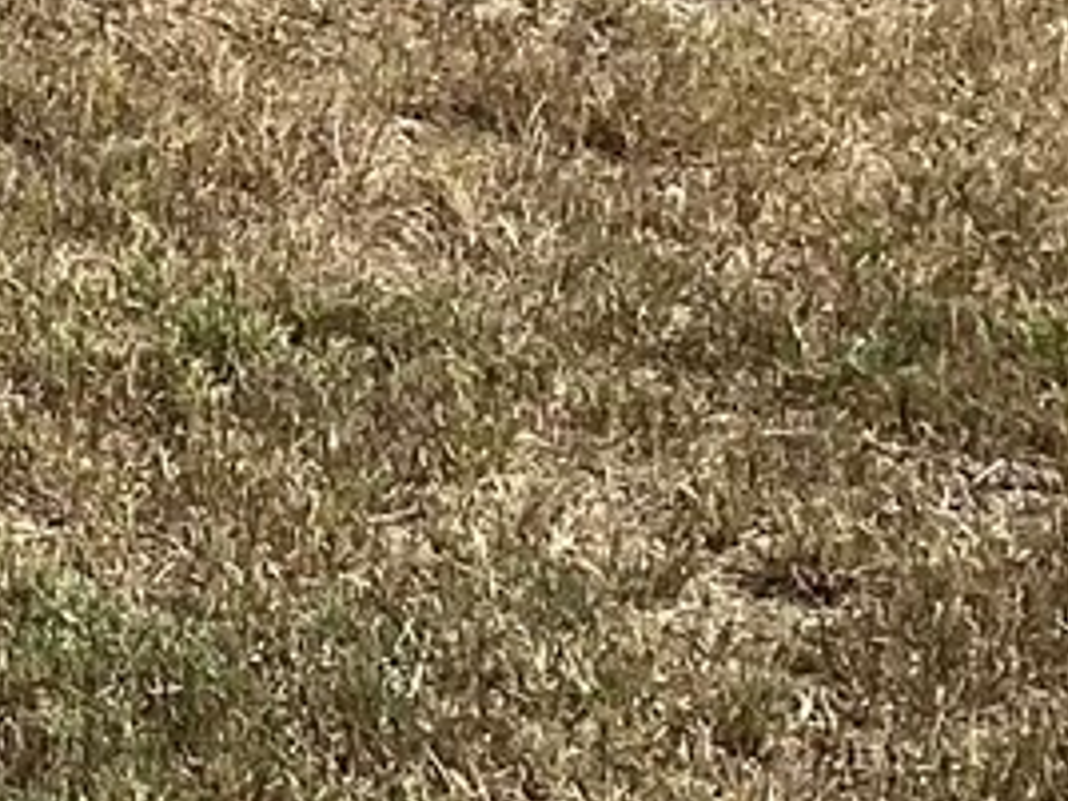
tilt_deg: +1.8
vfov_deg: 6.7
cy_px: -1658
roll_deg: -1.3
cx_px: -1841
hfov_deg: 8.7
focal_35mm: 199
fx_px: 6140
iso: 32
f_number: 1.8
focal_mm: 4.25
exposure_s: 1/3984
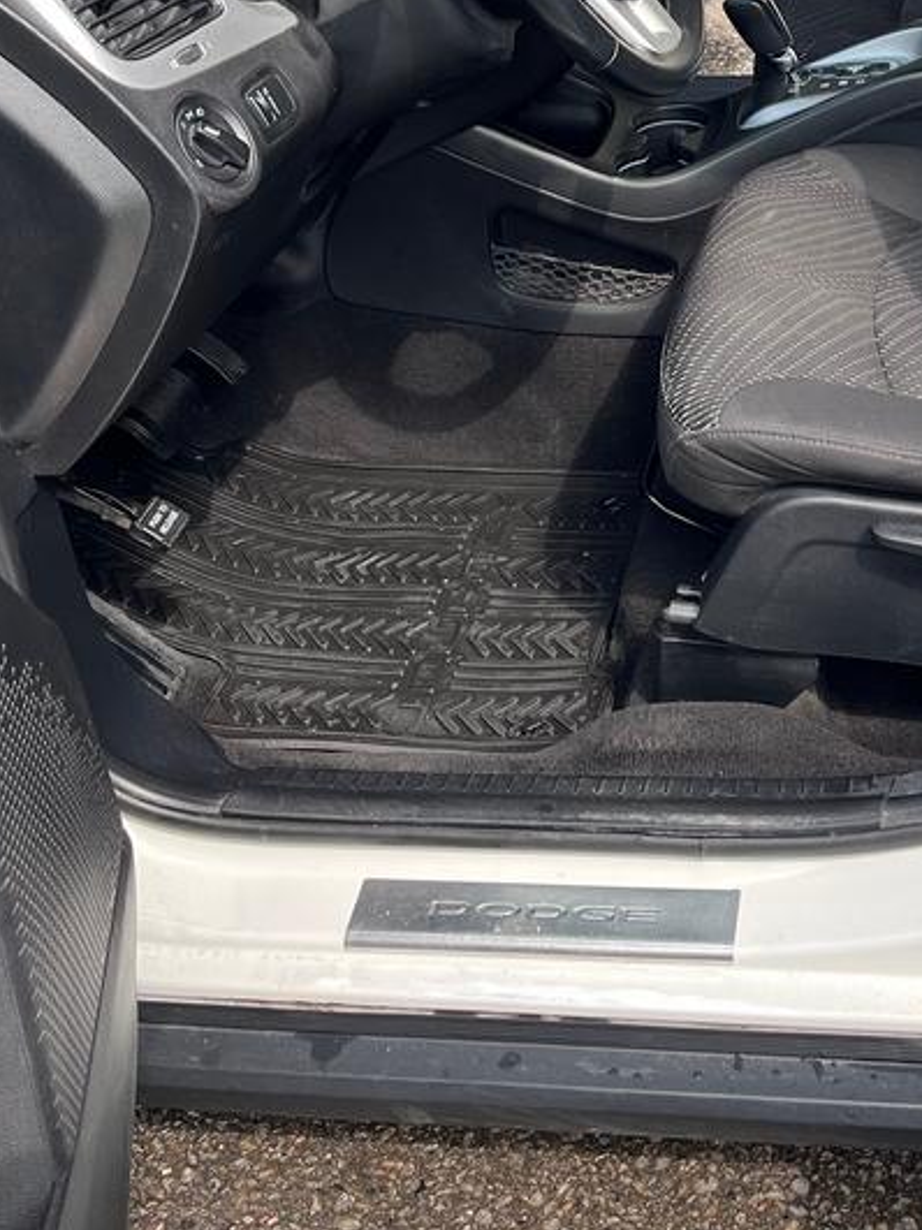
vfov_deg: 38.8
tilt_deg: -24.0
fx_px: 1670
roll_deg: +1.2
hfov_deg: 29.7
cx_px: 815
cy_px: 236
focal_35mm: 47
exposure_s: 1/635
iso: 50
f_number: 1.6
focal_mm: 5.1
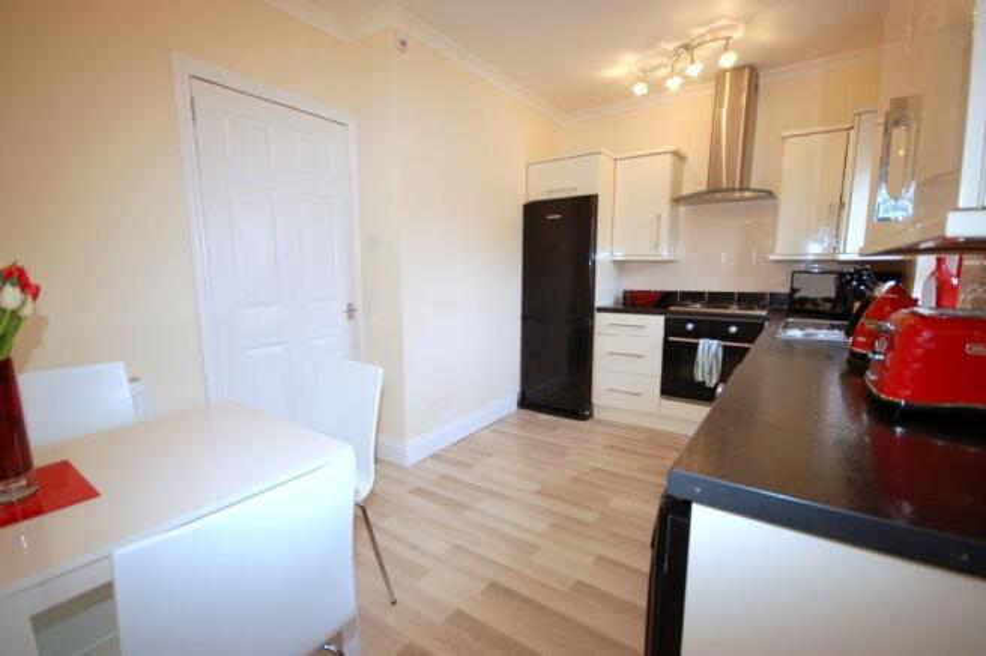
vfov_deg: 77.2
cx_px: 493
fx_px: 410
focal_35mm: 15
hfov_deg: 100.4
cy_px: 328
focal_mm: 10
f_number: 4
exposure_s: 1/60
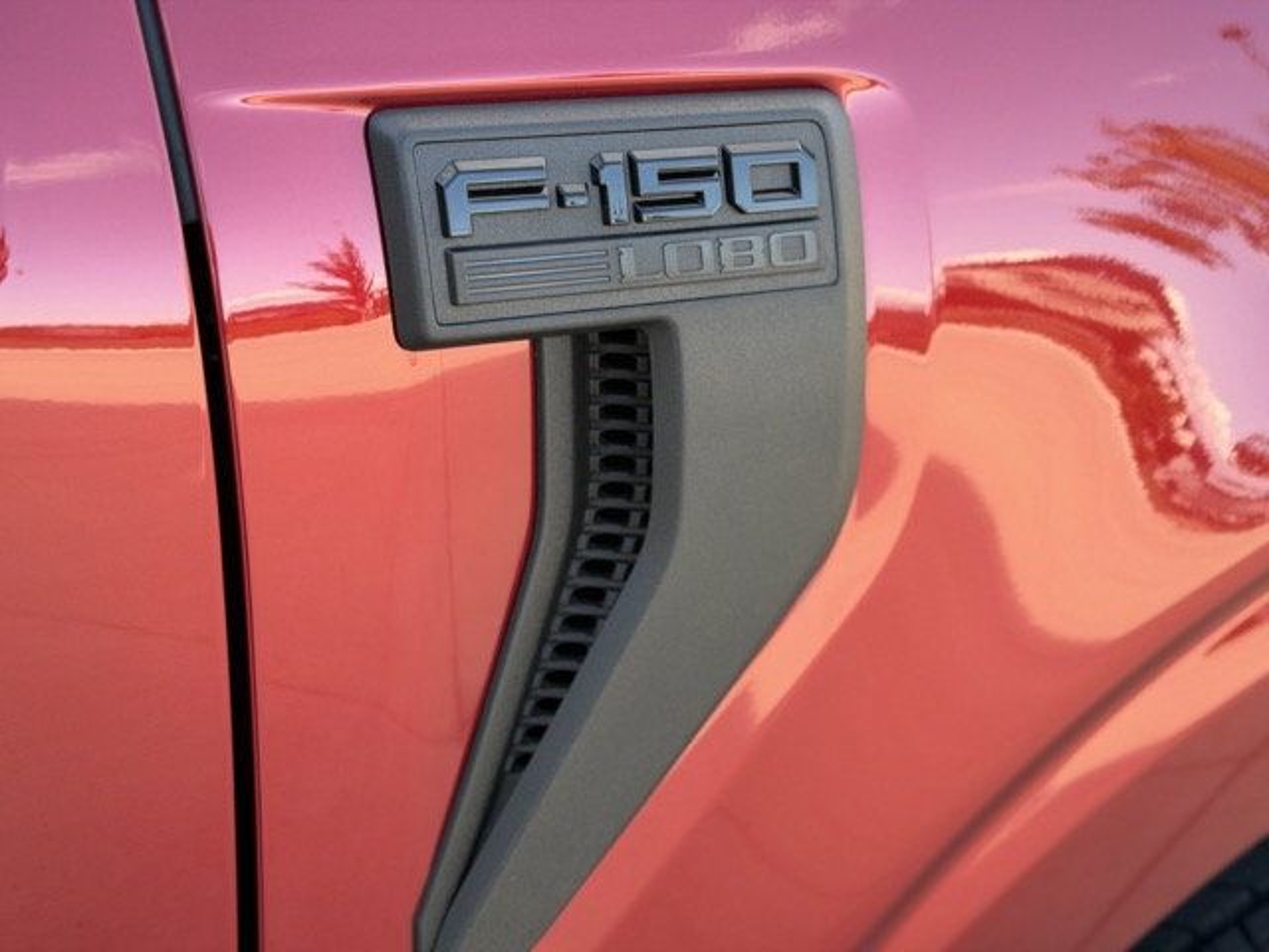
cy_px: 476
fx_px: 1760
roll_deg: +0.7
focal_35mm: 48
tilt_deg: -24.4
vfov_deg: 30.3
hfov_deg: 39.7
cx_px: 634
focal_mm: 6.76
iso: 50
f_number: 1.78
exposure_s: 1/153
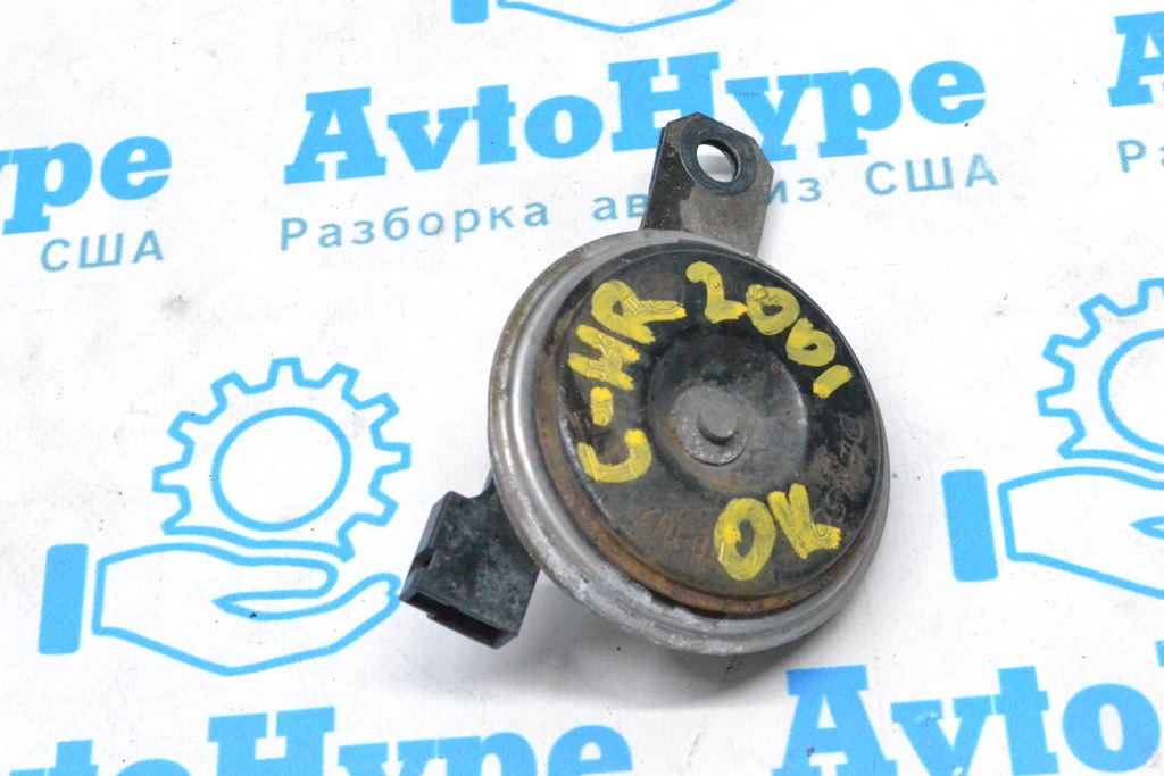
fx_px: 2328
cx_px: 582
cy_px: 388
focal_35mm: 72
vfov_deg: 18.9
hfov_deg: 28.1
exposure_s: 1/100
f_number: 13
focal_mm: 48
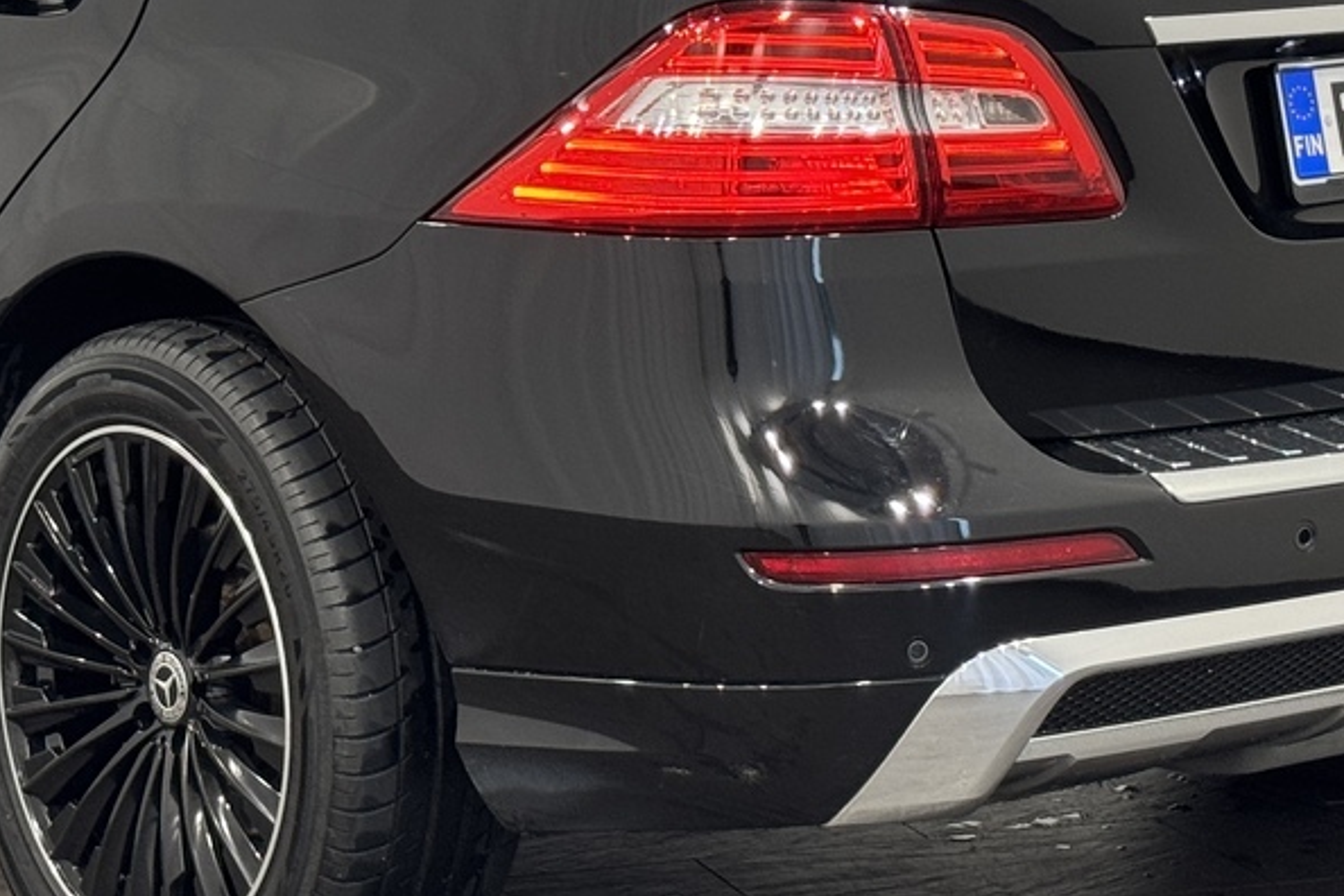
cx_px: 484
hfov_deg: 16.9
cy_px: 206
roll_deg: +0.2
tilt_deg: -8.0
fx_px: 4517
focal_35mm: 121
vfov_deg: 11.3
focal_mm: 6.76
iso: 100
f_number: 1.78
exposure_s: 1/50
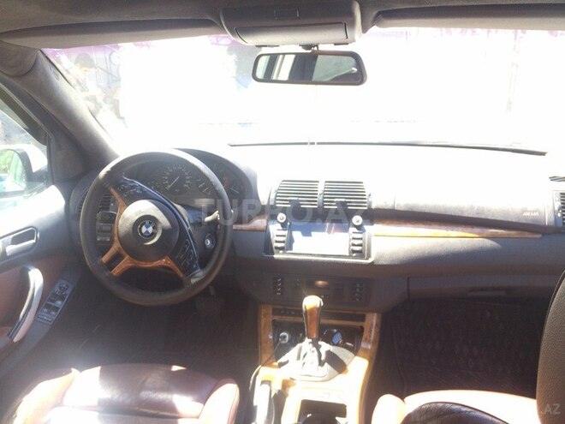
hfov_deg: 61.7
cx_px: 282
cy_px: 212
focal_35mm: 29
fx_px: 473
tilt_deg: -20.2
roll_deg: +2.6
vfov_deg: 48.2
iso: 32
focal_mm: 4.15
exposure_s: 1/50
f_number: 2.2
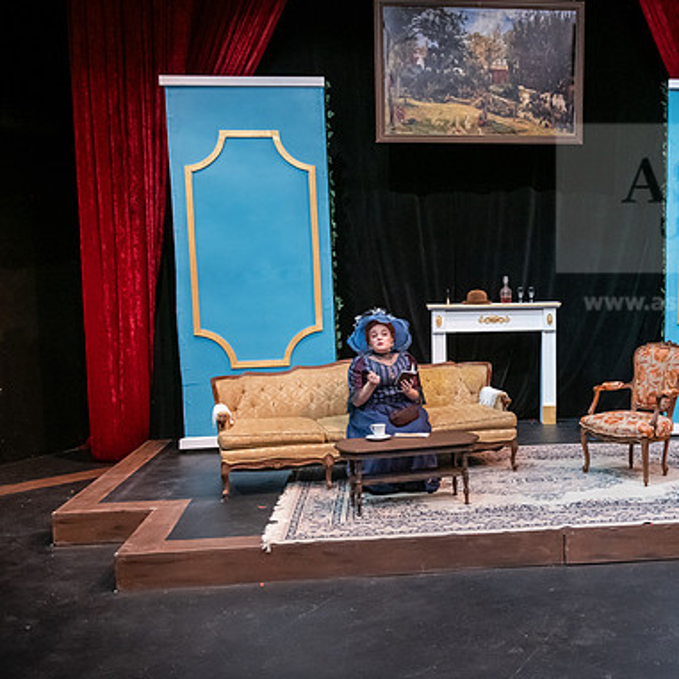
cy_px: 340
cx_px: 503
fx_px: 976
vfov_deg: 38.3
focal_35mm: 44
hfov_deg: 37.5
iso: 3200
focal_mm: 34
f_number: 3.2
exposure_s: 1/200
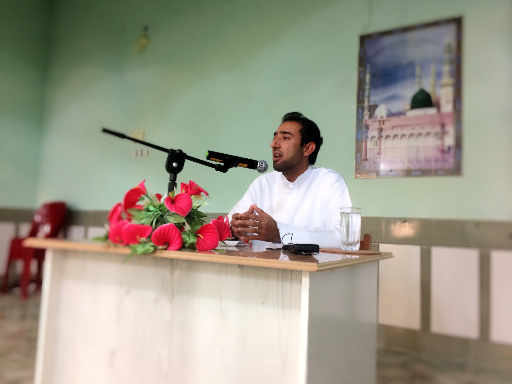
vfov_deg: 48.2
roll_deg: -1.2
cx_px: 256
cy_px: 192
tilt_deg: +3.7
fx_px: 429
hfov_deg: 61.7
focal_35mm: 29
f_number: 2.2
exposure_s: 1/33
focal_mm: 4.15
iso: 200
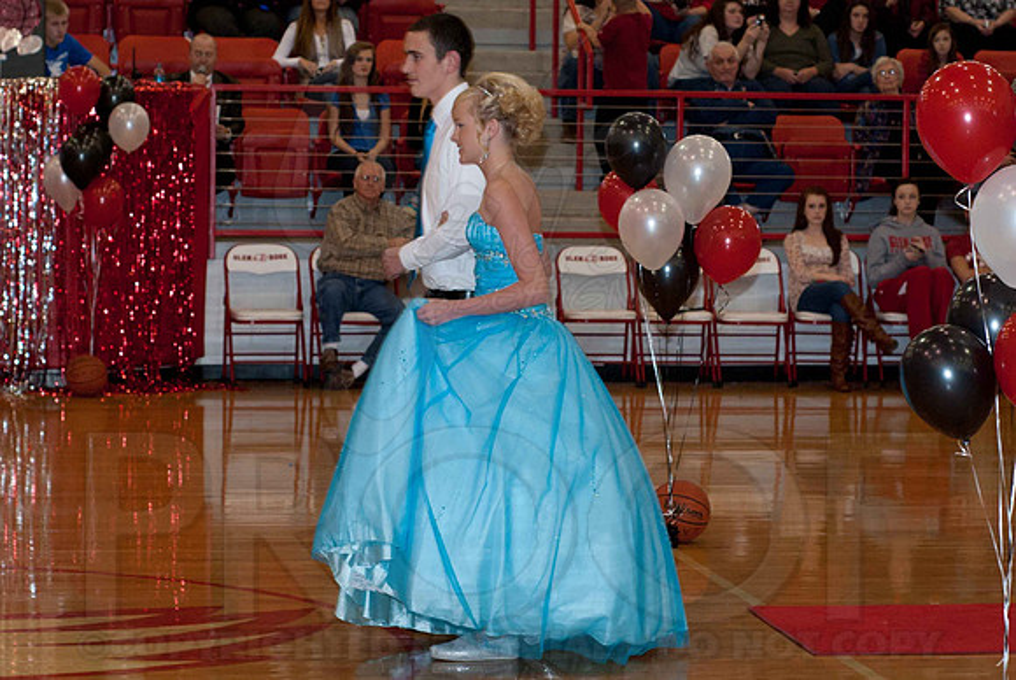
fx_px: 2119
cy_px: 340
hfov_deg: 27.0
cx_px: 508
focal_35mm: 75
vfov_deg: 18.2
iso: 500
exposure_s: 1/60
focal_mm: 50
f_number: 4
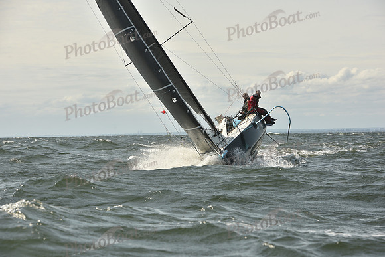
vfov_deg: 10.2
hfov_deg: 15.2
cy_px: 128
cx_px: 192
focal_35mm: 135
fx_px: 1444
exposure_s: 1/800
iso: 250
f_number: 10
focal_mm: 135
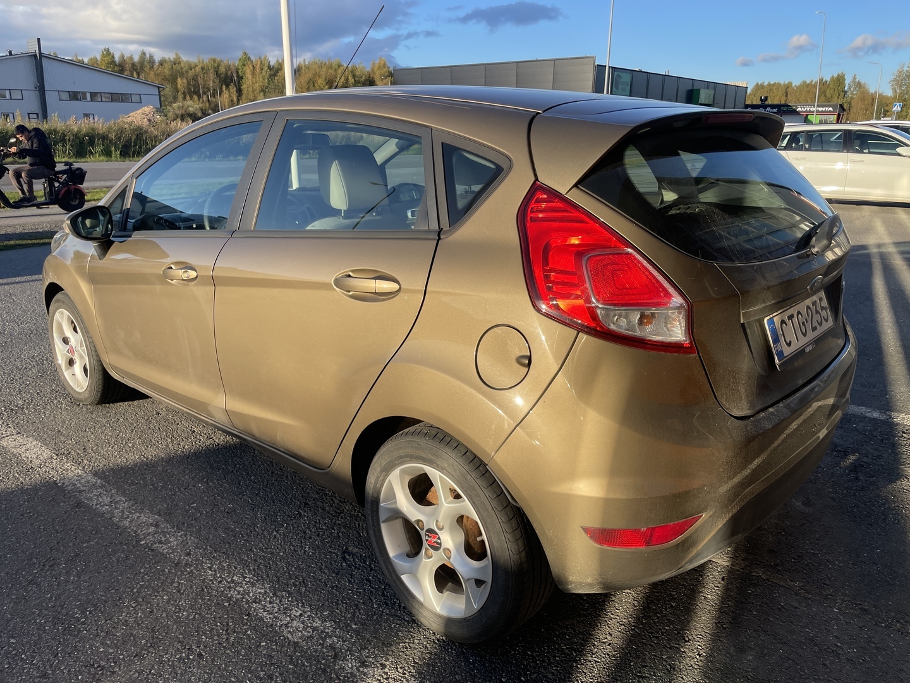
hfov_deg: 67.3
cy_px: 342
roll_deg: -1.0
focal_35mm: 26
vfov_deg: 53.1
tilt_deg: -17.3
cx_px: 455
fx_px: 683
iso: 32
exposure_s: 1/1715
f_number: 1.6
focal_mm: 4.2
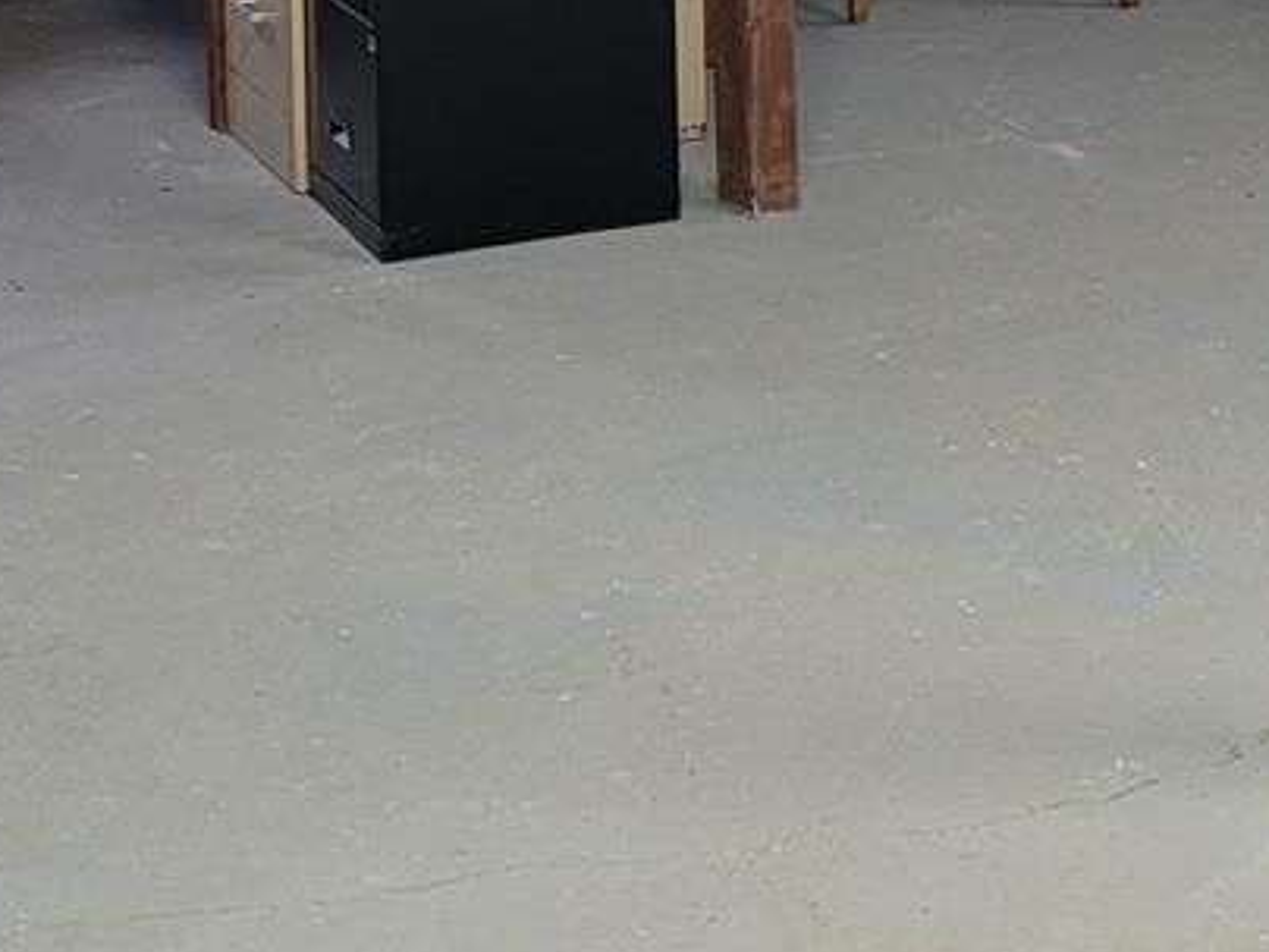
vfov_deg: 13.9
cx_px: 556
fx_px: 3483
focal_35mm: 95
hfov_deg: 20.6
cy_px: -757
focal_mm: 6.7
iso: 200
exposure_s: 1/60
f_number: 1.8
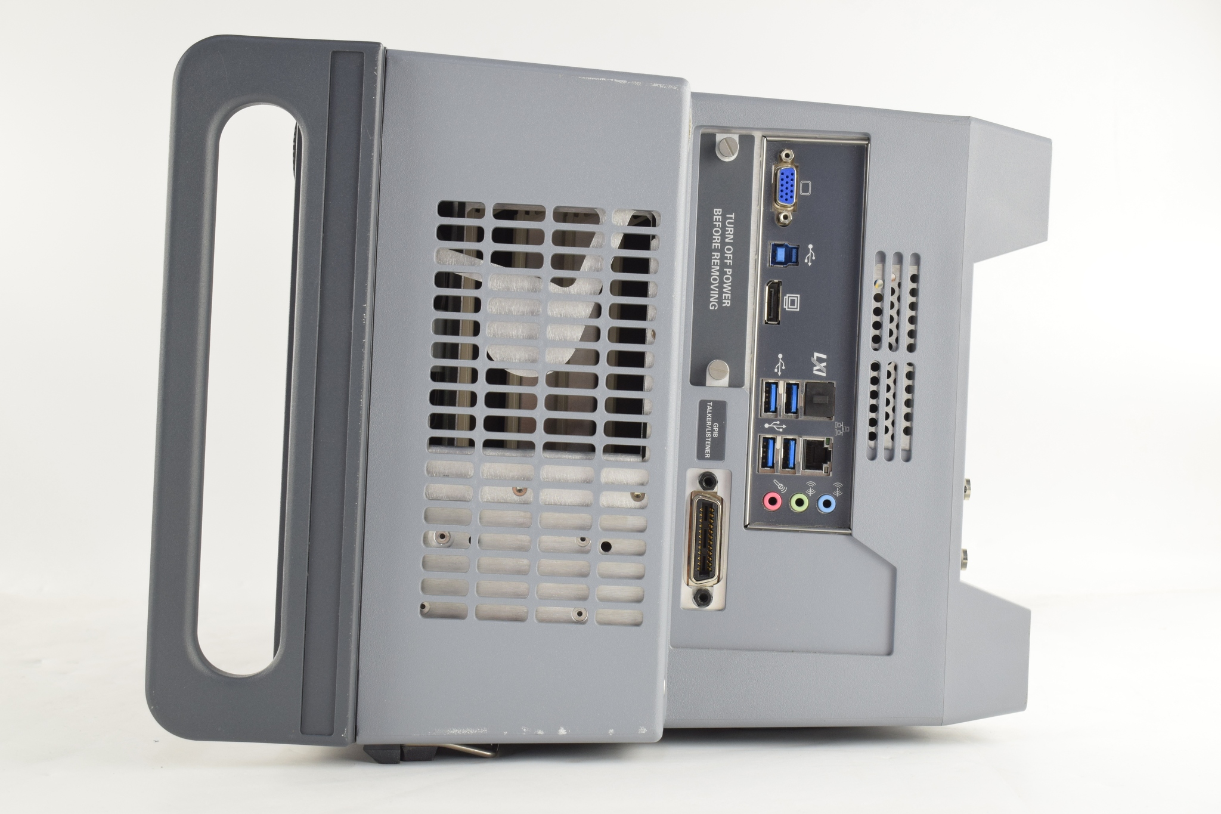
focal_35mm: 57
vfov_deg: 23.8
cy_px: 407
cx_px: 610
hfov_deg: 35.1
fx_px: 1933
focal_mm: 38
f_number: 10
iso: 500
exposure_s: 1/30
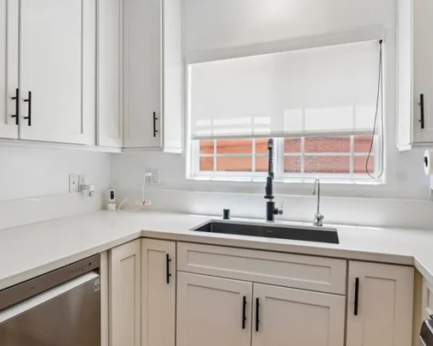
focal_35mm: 25
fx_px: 320
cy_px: 165
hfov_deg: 66.3
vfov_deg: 56.8
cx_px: 144
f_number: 8
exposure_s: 1/60
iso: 400
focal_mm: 16
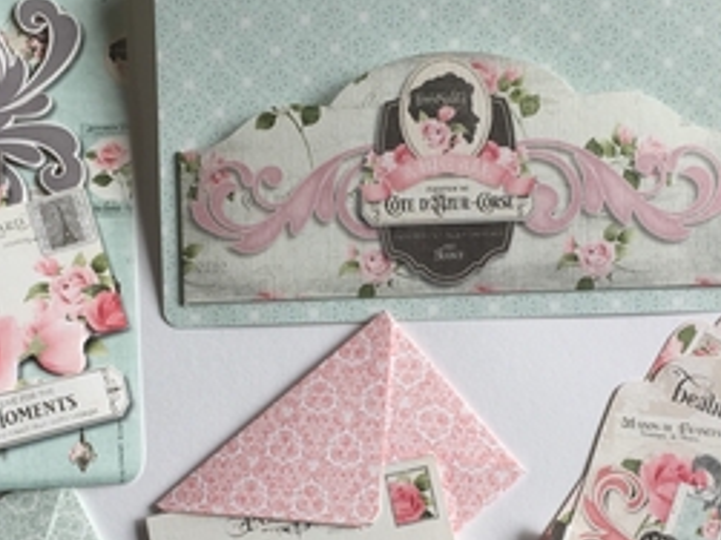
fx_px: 1083
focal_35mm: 52
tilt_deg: -73.6
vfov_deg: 27.8
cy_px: 363
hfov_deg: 36.8
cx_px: 319
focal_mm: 4.15
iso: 32
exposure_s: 1/100
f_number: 2.2
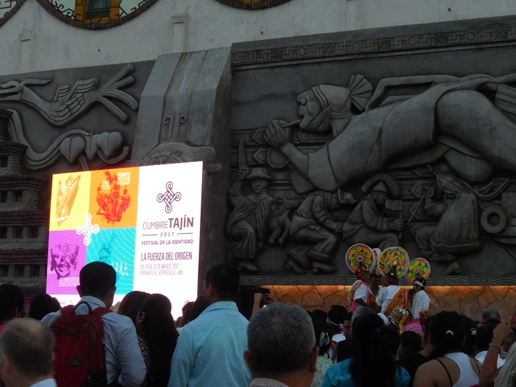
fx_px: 1207
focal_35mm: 81
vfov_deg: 18.2
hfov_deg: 24.1
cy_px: 194
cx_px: 258
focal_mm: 14.5
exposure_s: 1/60
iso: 250
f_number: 6.6
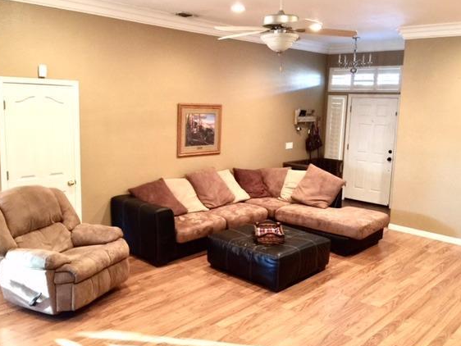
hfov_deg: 55.3
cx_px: 226
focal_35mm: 33
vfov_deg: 43.0
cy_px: 168
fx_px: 440
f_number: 2.2
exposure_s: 1/8
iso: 100
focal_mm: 4.15
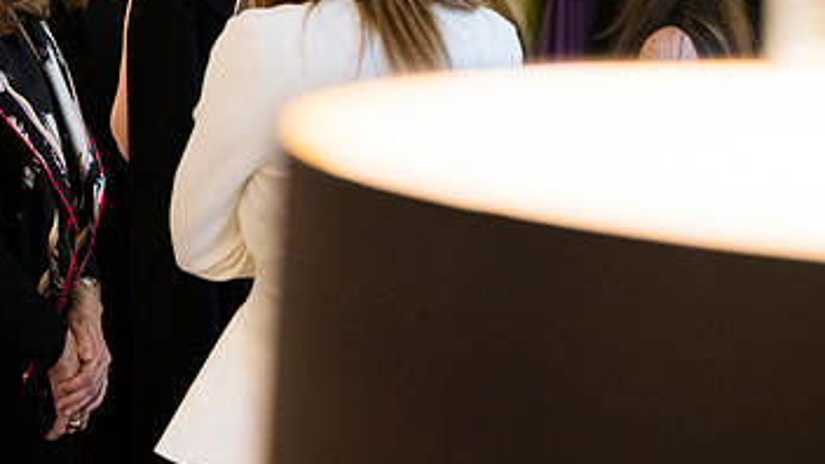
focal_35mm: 88
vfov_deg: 13.6
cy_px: 25
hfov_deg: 23.9
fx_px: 1925
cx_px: 176
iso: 4000
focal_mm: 51
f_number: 3.2
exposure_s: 1/160
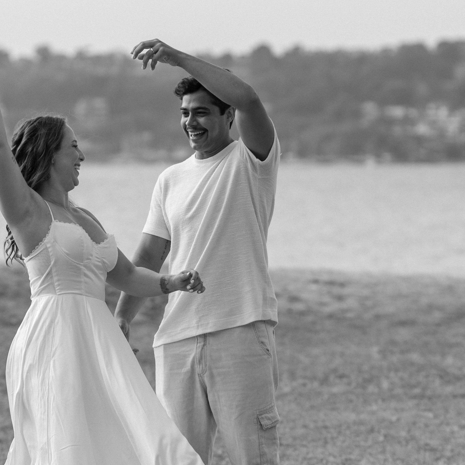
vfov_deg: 8.6
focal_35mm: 203
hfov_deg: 8.6
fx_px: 3085
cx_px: 196
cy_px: 264
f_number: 2.5
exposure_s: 1/640
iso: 100
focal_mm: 85
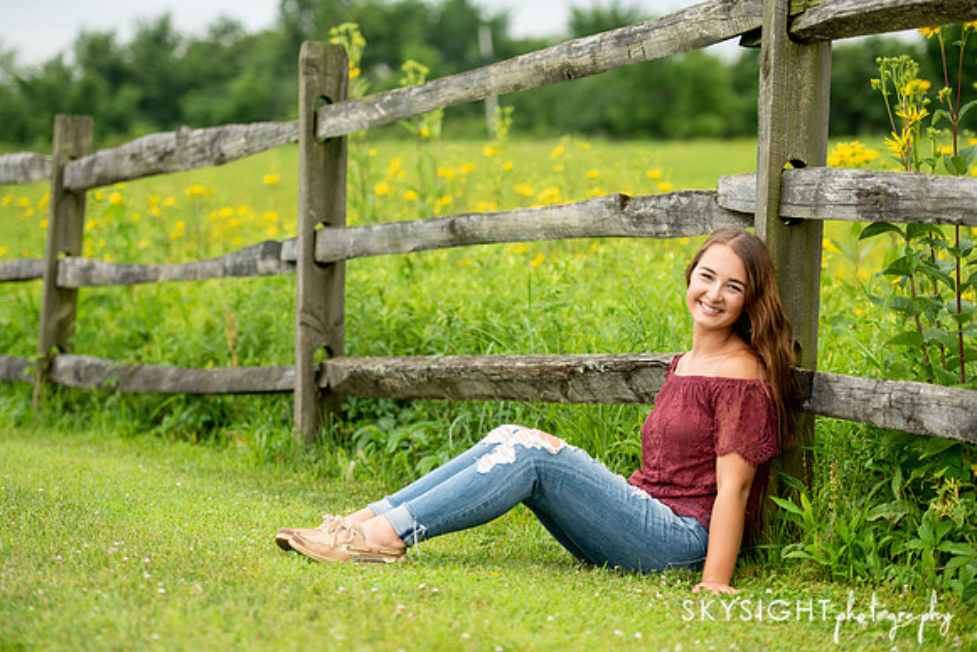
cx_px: 489
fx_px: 2803
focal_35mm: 103
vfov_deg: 13.3
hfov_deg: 19.8
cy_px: 326
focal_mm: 100
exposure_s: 1/1000
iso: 400
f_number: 2.8
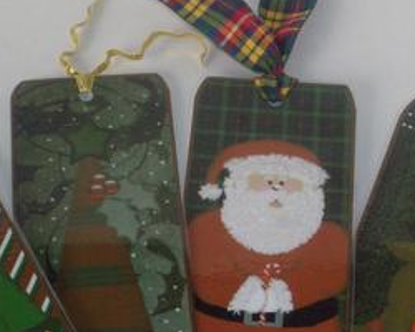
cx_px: 199
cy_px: 262
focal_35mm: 109
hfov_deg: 17.6
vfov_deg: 14.1
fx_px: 1339
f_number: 5.6
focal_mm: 10.2
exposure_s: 1/80
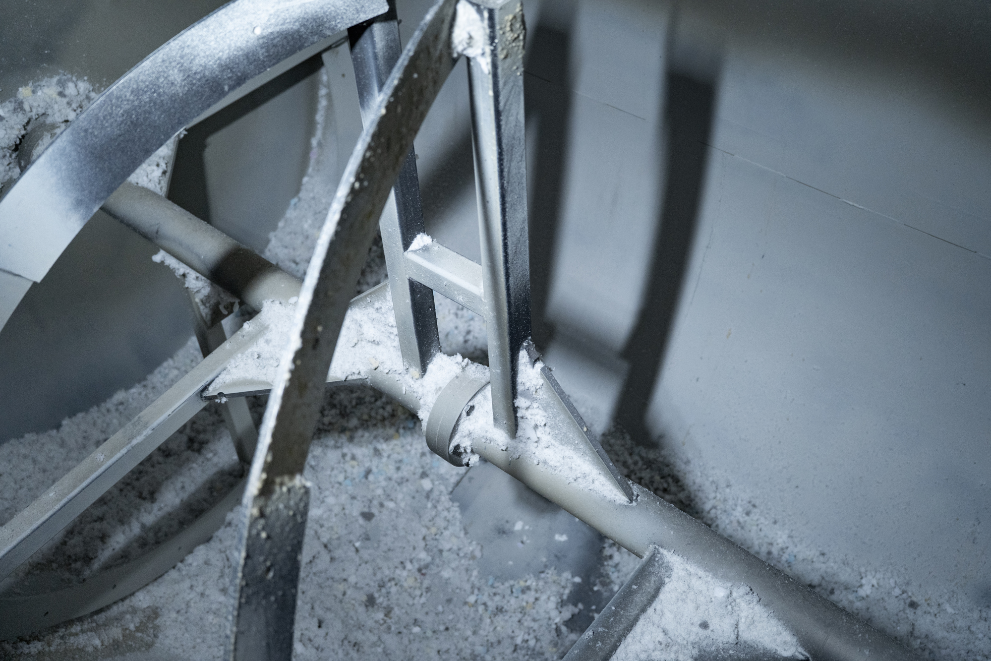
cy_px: 330
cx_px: 496
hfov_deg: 51.8
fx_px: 1021
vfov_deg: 35.9
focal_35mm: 37
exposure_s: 1/100
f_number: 2.8
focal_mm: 37.1
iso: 2500
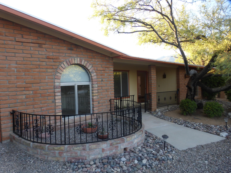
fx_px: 167
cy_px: 86
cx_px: 116
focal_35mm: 25
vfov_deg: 54.9
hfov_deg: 69.4
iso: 100
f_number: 3.3
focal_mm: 4.3
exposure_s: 1/60
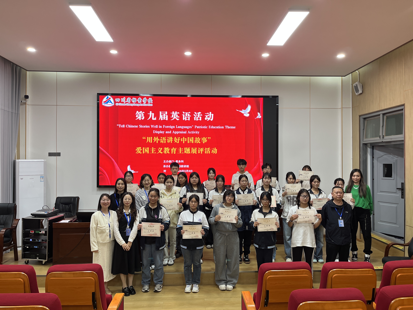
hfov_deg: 67.3
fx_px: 310
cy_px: 155
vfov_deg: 53.1
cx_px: 206
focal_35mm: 26
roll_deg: -0.4
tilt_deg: +0.1
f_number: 1.6
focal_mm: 5.1
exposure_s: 1/50
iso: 125
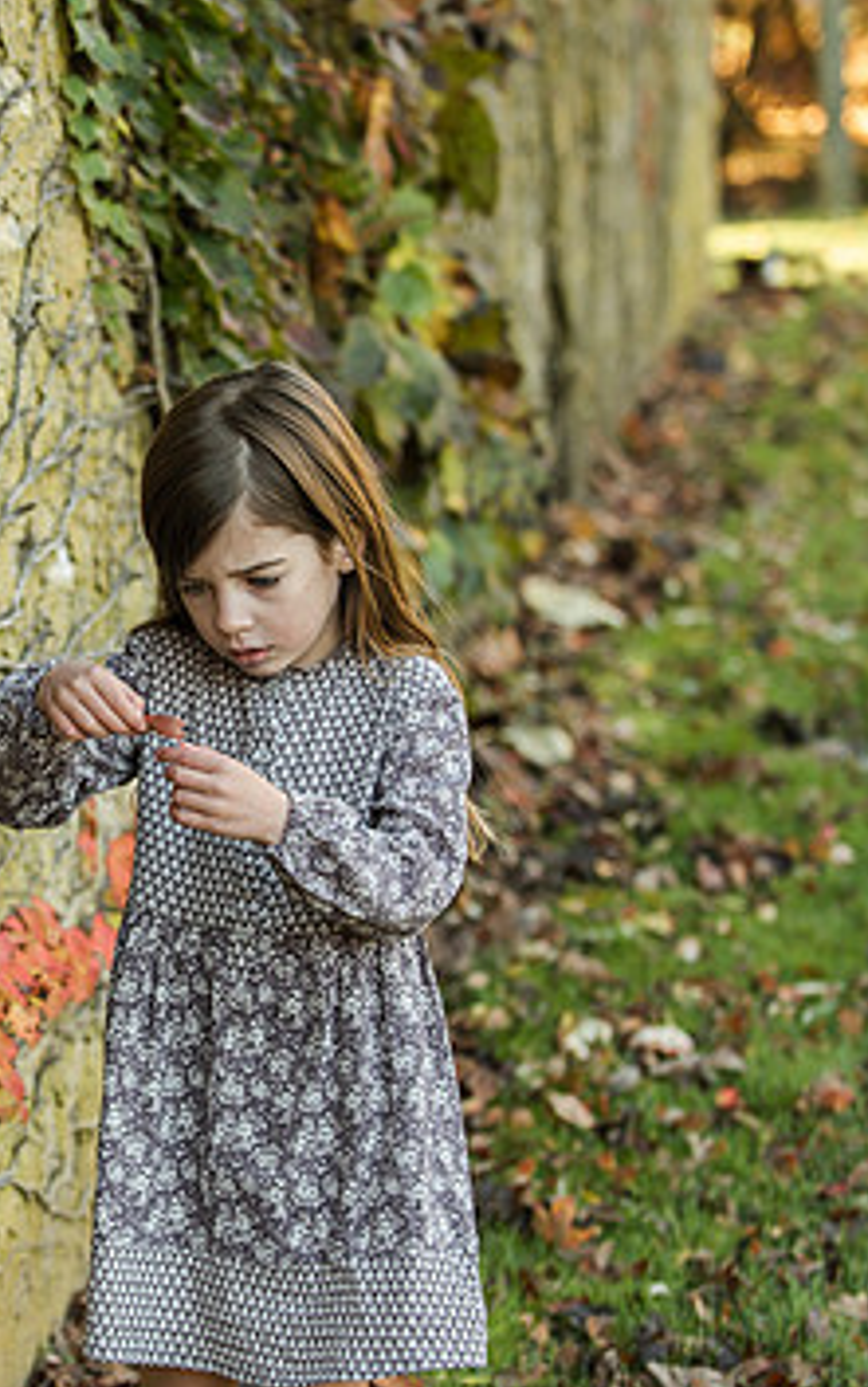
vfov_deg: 16.7
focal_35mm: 125
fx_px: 4725
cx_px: 83
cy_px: 733
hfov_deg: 10.4
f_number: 3.2
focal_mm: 70
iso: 500
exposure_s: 1/320
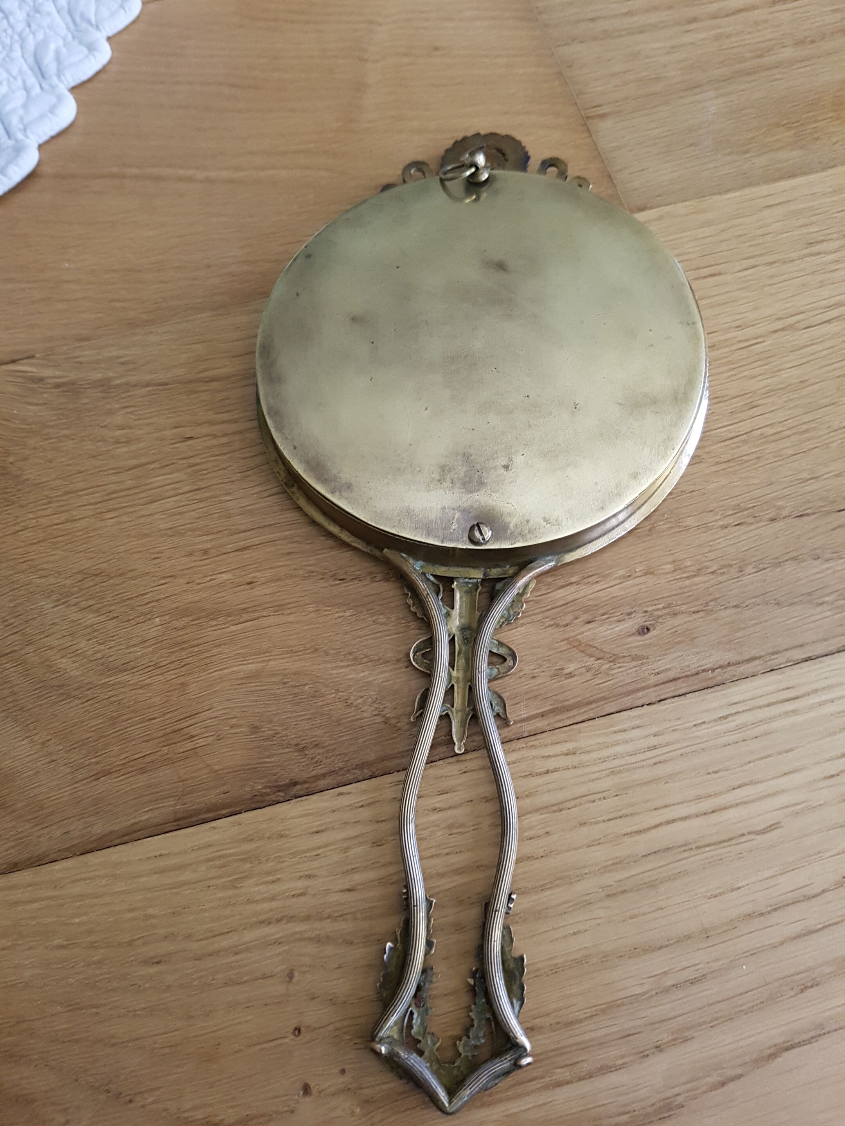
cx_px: 422
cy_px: 563
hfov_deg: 53.1
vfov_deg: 67.3
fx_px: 846
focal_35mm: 26
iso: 200
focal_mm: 4.2
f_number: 1.7
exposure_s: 1/10
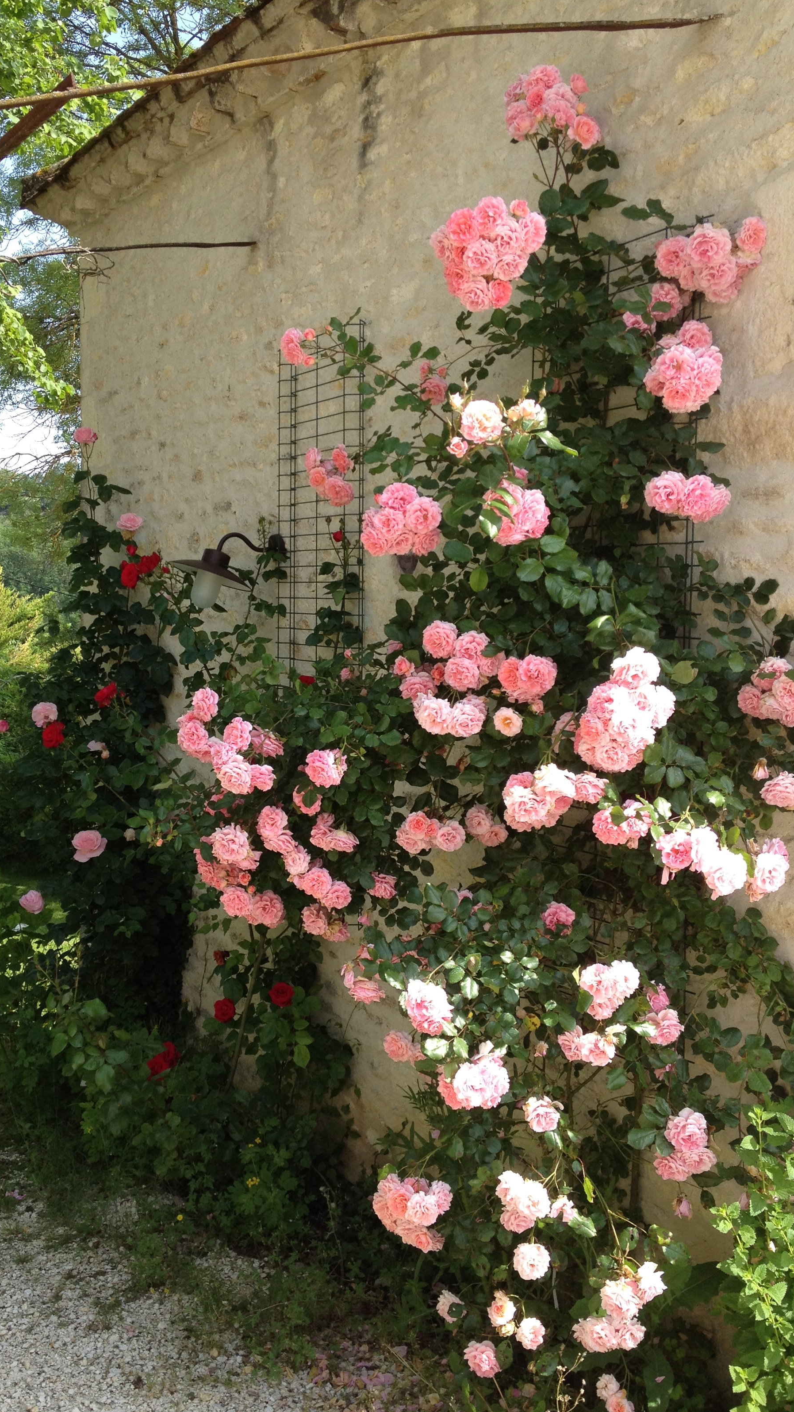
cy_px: 710
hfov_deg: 30.4
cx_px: 327
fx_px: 1460
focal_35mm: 39
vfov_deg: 51.6
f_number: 2.4
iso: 64
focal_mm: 4.28
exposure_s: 1/531
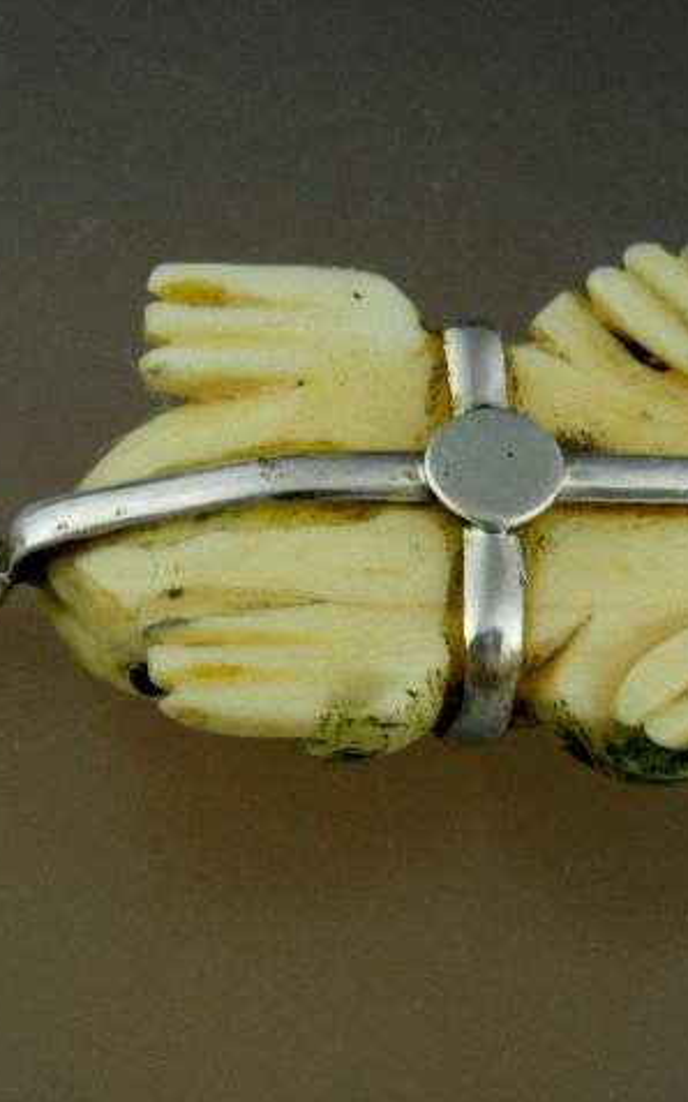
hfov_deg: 9.0
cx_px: 332
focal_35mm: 145
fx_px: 4351
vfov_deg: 14.4
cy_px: 552
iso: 400
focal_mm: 18.3
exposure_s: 1/22.8
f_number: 4.5
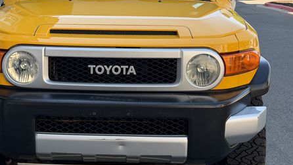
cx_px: 105
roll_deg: +0.3
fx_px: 583
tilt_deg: -8.4
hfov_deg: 28.1
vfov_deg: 16.1
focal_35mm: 75
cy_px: 57
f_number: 1.78
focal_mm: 6.76
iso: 64
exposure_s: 1/400
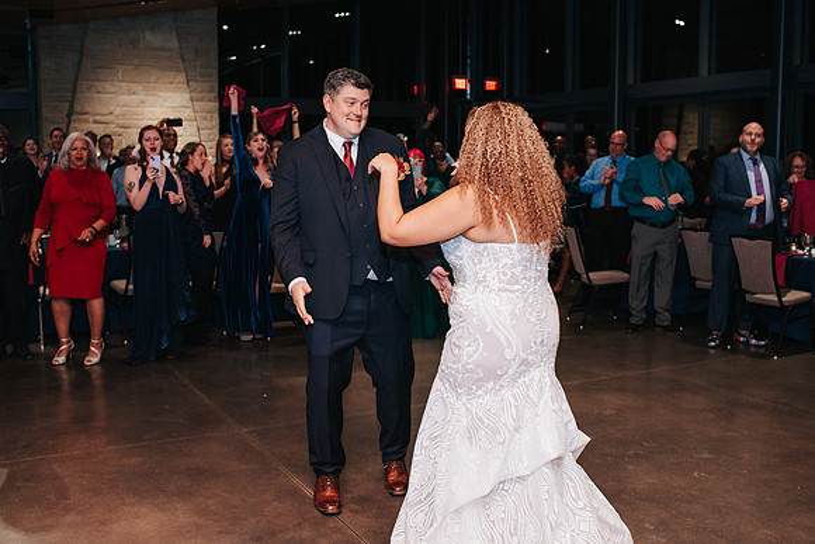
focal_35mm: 38
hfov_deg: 50.6
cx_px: 372
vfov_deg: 35.0
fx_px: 861
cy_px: 248
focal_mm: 35
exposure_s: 1/200
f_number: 2.8
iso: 1000
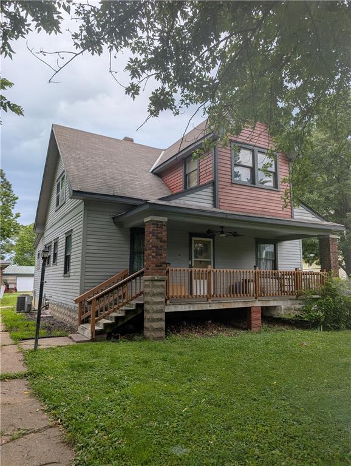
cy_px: 233
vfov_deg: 71.5
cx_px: 176
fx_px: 324
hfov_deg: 56.9
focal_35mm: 24
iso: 20
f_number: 1.68
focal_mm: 6.9
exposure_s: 1/588
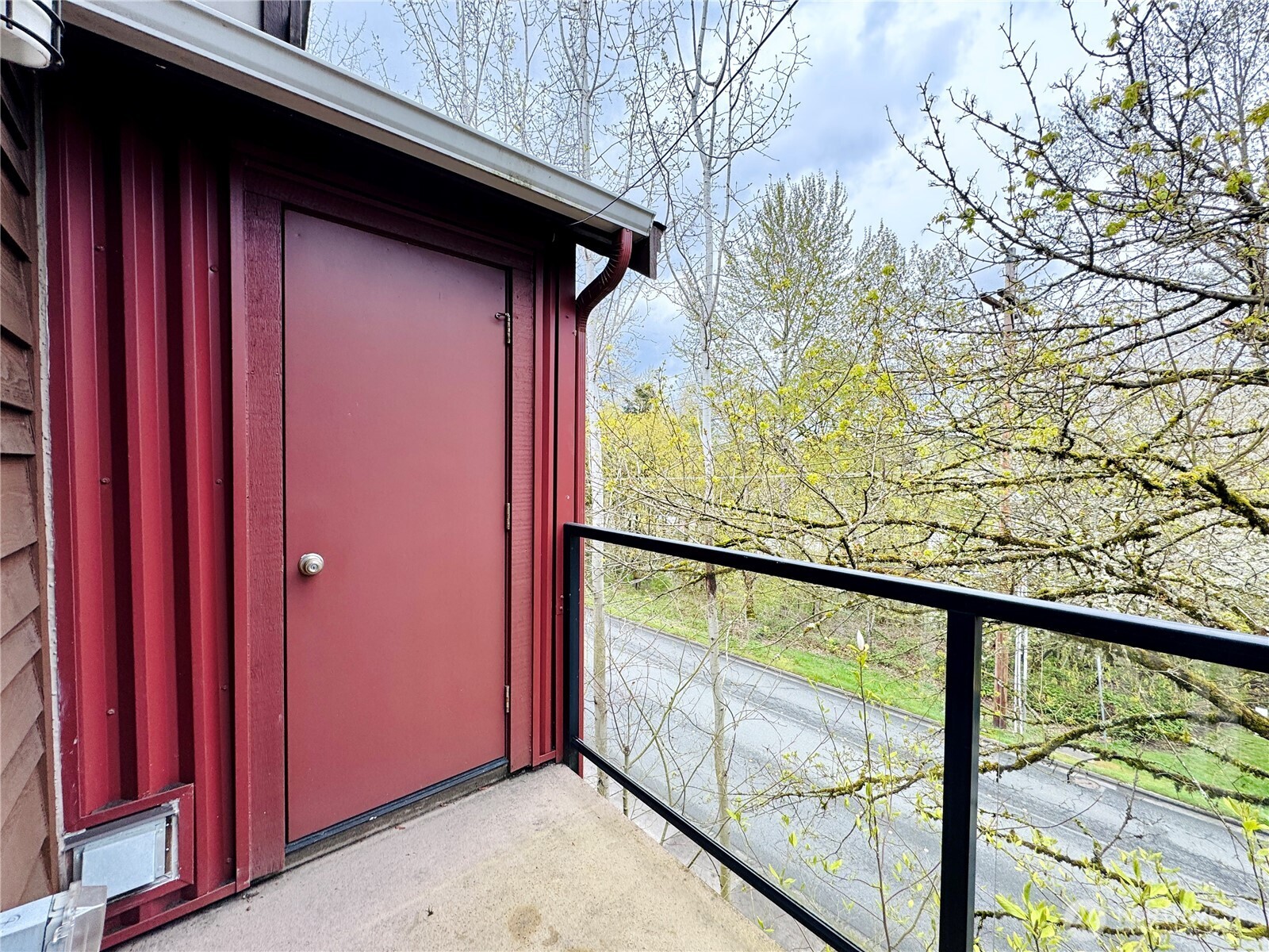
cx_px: 634
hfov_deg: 102.1
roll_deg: +0.1
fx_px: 513
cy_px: 476
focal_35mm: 14
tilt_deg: -0.7
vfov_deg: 85.7
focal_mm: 2.22
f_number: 2.2
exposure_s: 1/421
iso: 40
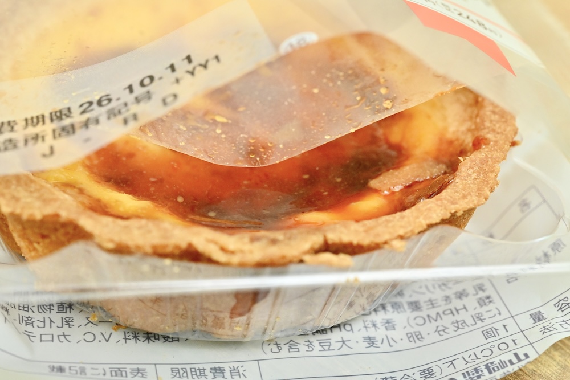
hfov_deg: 33.4
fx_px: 950
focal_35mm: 60
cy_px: 190
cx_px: 285
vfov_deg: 22.6
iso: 6400
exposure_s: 1/200
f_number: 10
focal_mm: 60
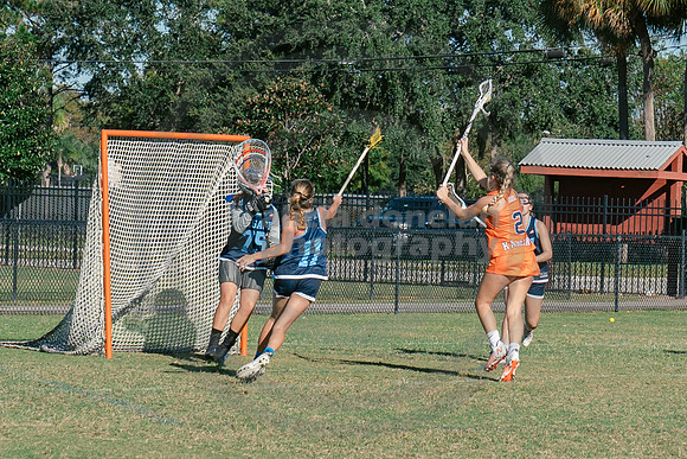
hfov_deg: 9.0
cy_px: 239
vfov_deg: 6.0
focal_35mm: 228
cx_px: 421
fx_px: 4354
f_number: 5.6
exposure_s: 1/1600
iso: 250
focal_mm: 70
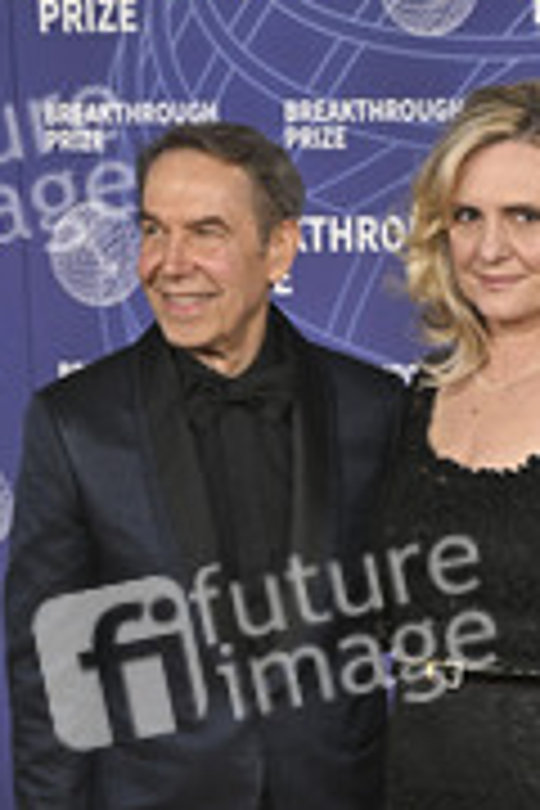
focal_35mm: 102
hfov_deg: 13.4
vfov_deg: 19.3
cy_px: 868
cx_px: 396
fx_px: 2295
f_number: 4
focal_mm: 46
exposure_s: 1/320
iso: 2000
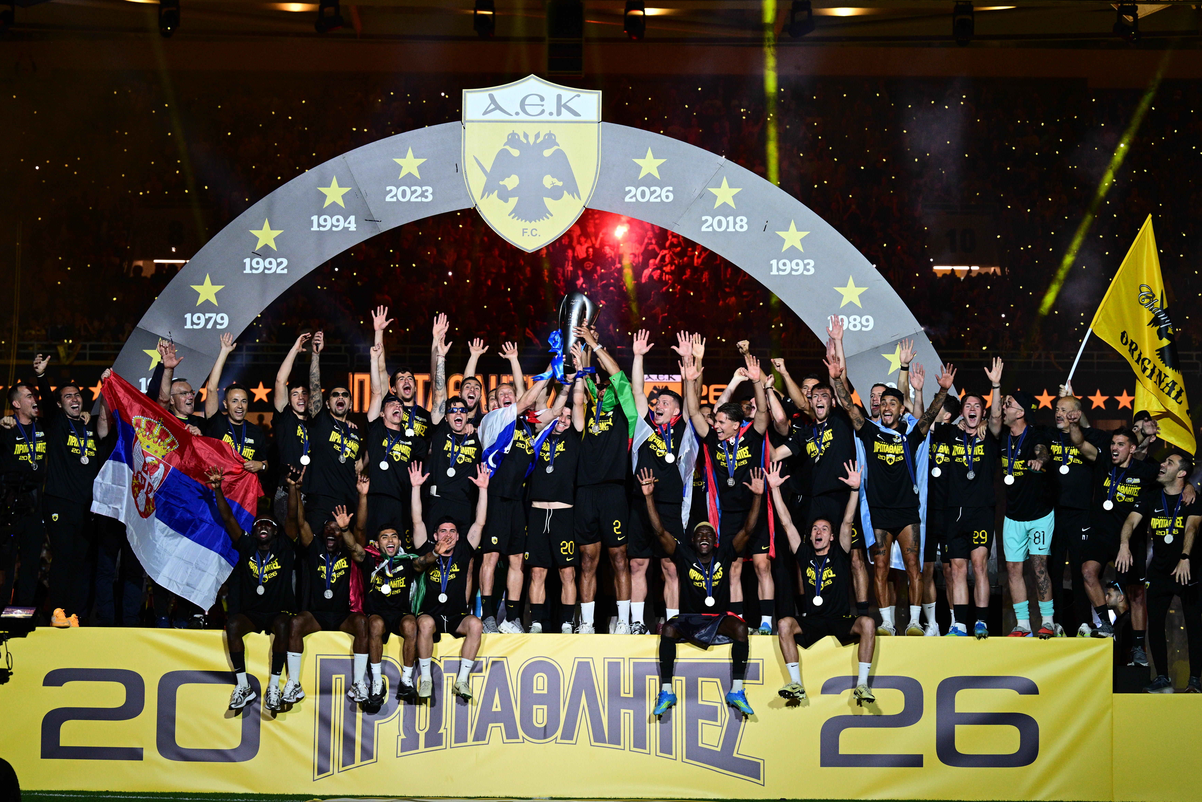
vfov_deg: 13.0
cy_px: 429
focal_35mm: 105
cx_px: 537
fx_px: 3505
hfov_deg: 19.5
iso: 1600
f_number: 4
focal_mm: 89
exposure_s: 1/400
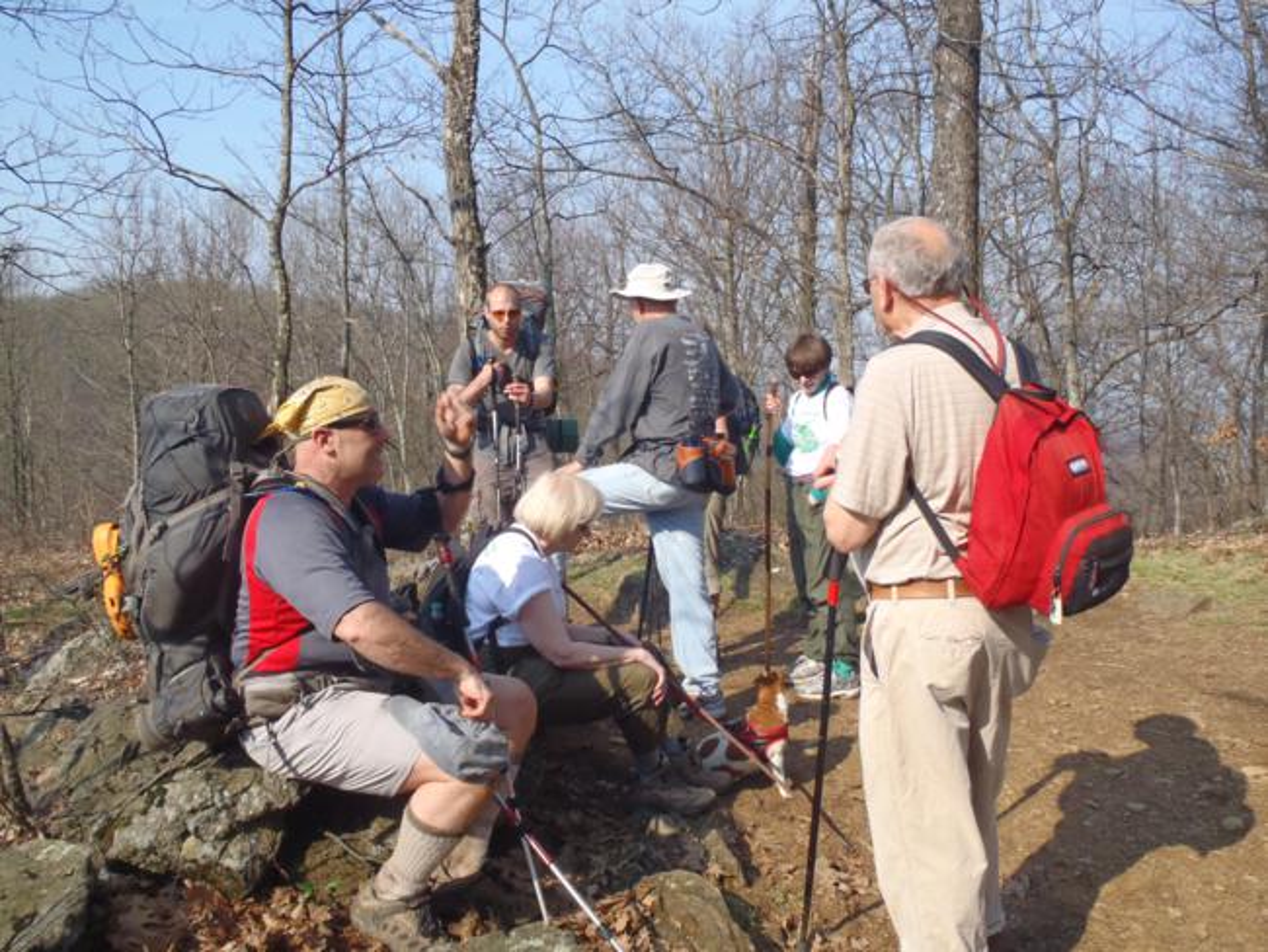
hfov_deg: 59.9
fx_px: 1099
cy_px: 476
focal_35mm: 30
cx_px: 634
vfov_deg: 46.8
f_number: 11
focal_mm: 5.4
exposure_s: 1/60
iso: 125
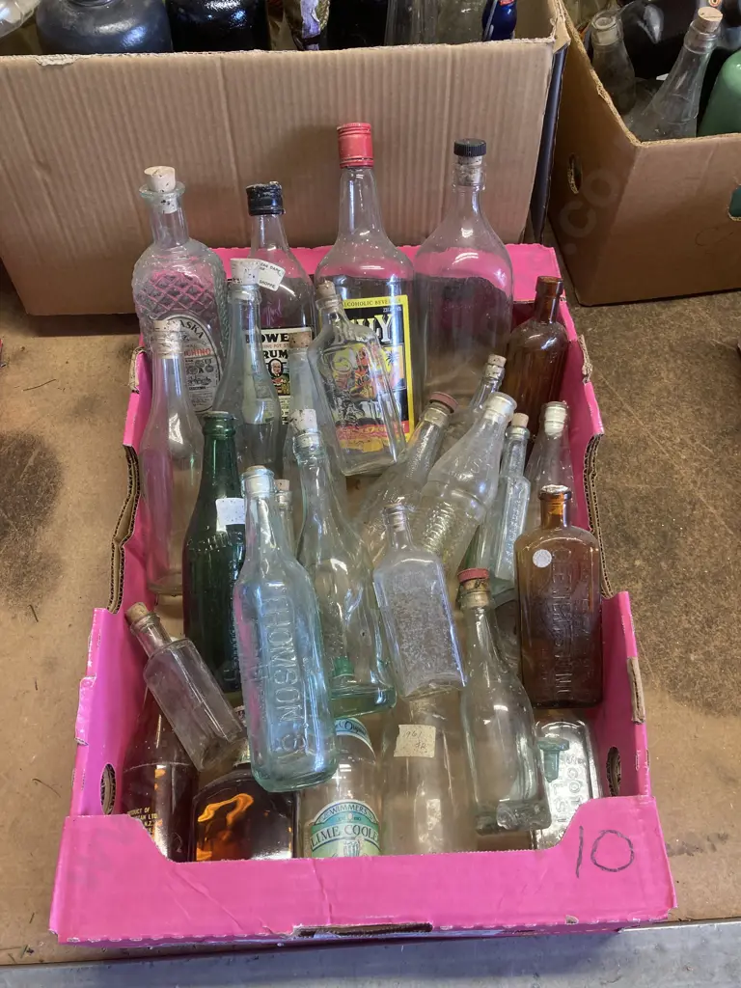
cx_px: 370
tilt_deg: -60.5
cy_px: 494
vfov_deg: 63.4
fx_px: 799
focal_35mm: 28
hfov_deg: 49.7
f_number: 1.8
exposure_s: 1/50
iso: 100
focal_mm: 3.99
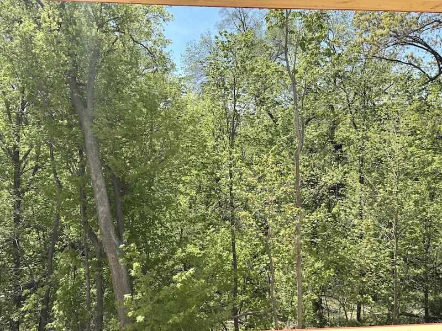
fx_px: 332
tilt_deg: -6.3
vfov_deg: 53.1
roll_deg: +0.3
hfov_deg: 67.3
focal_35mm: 26
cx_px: 221
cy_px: 166
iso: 50
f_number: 1.6
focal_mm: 5.96
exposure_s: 1/1437
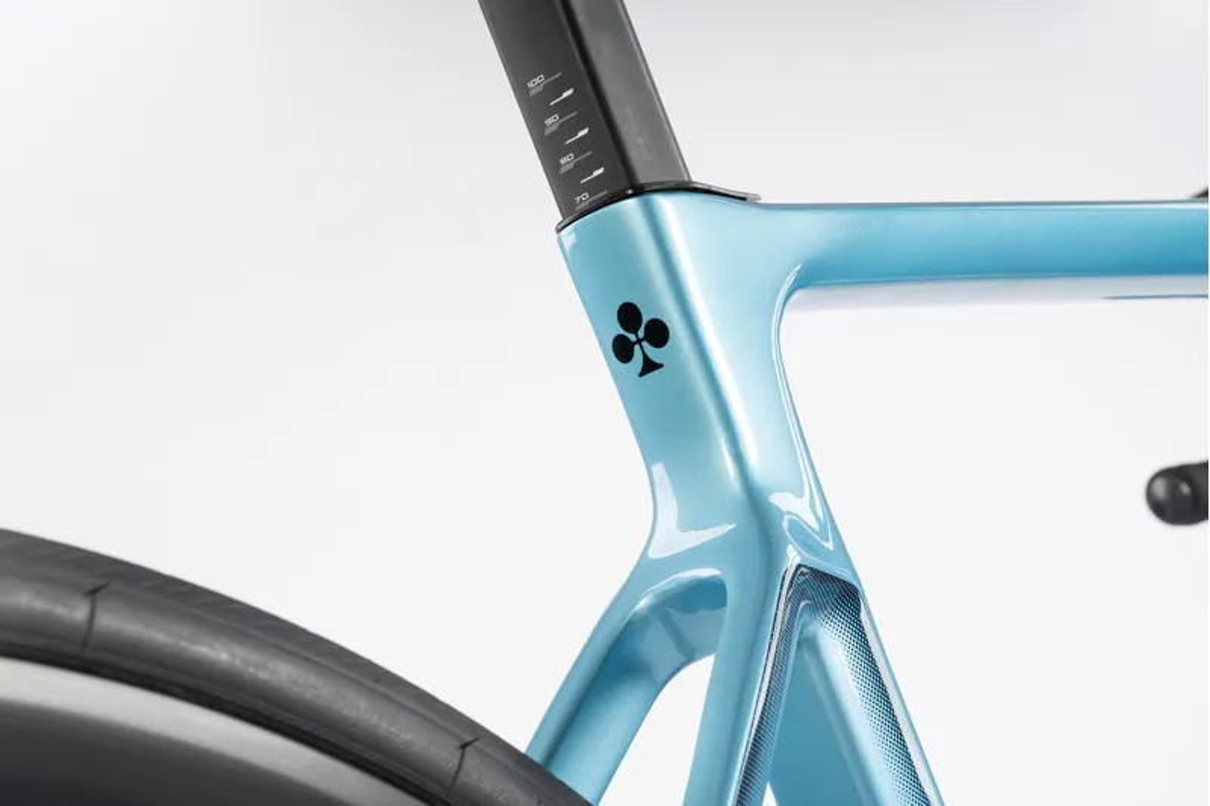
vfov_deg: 19.4
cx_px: 605
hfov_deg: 28.8
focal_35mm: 70
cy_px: 403
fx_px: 2352
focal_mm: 70
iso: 100
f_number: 16
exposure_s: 1/160
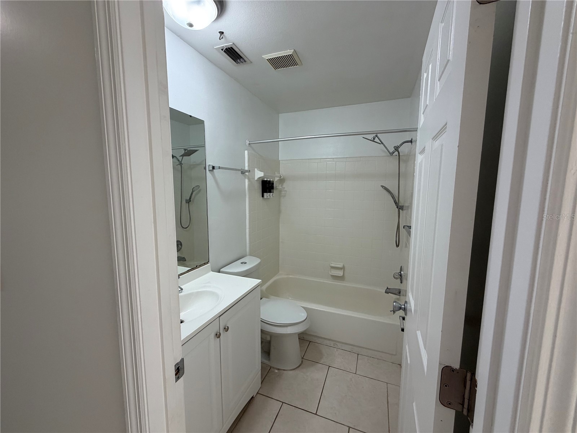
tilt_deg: -6.6
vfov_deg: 85.7
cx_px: 288
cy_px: 216
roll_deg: +0.1
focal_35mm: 14
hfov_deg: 102.1
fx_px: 233
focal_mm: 2.22
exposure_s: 1/120
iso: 160
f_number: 2.2
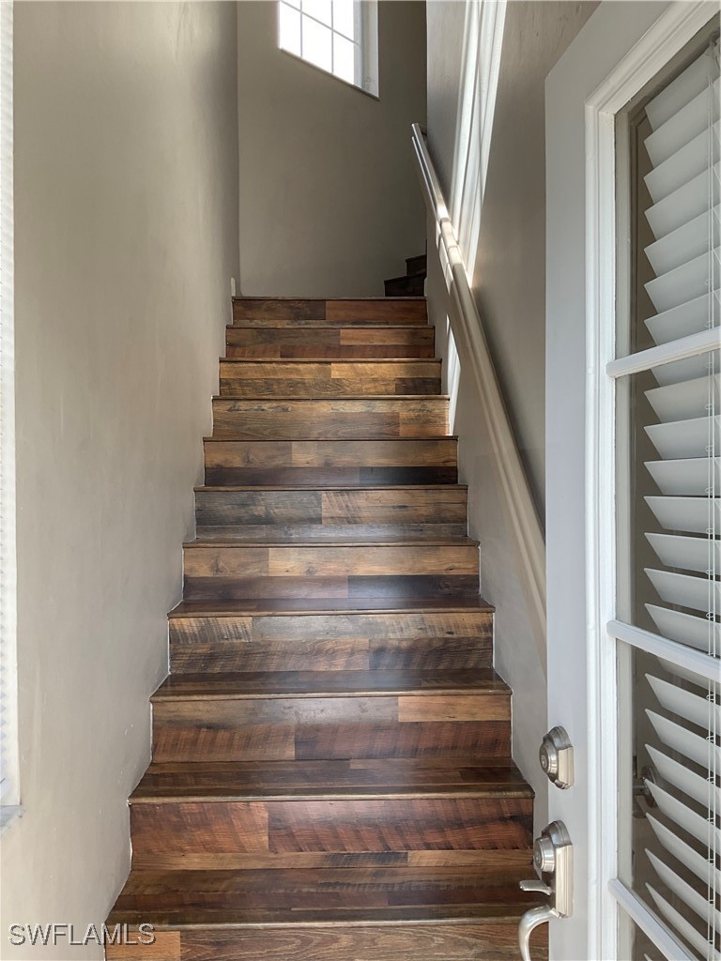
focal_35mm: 29
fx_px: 805
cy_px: 480
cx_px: 360
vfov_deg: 61.7
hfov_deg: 48.2
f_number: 1.8
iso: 25
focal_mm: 3
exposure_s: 1/120
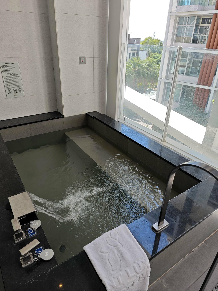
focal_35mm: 23
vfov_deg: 73.9
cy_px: 146
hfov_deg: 58.9
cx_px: 109
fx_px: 193
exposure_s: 1/405
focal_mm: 8.72
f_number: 2
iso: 50
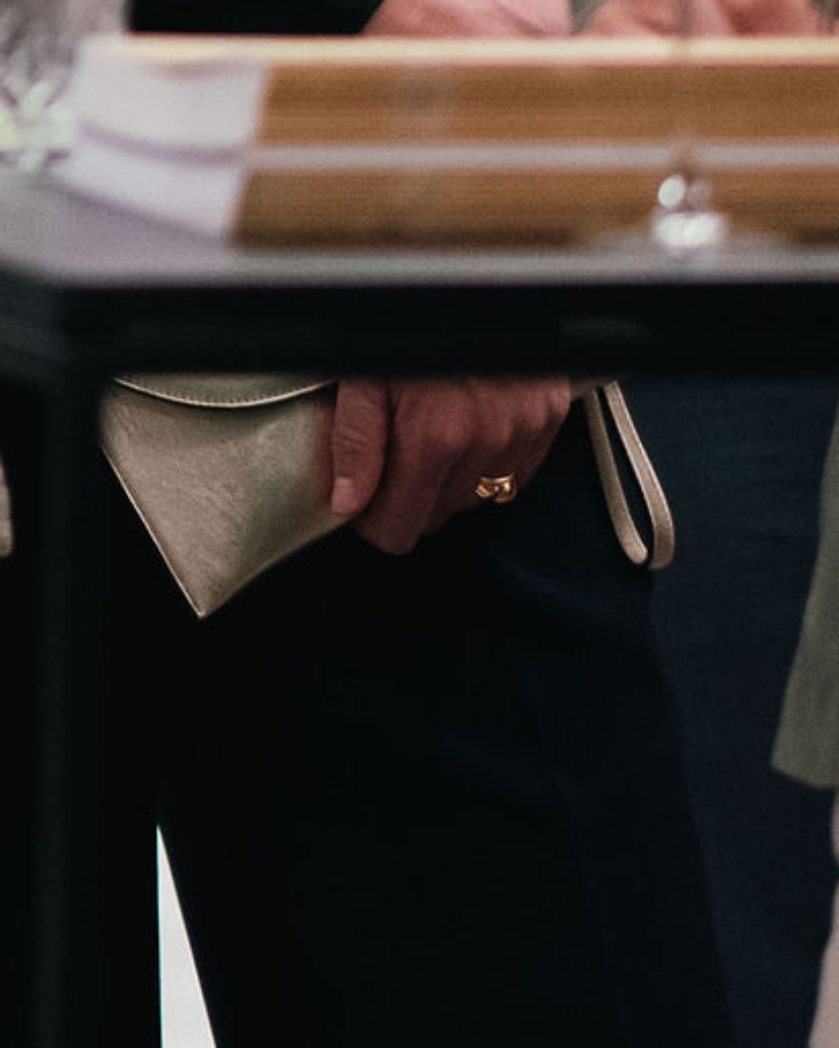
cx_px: -1016
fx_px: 18903
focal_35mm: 609
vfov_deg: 3.2
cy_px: -781
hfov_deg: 2.5
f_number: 1.4
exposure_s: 1/250
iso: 1600
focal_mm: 85
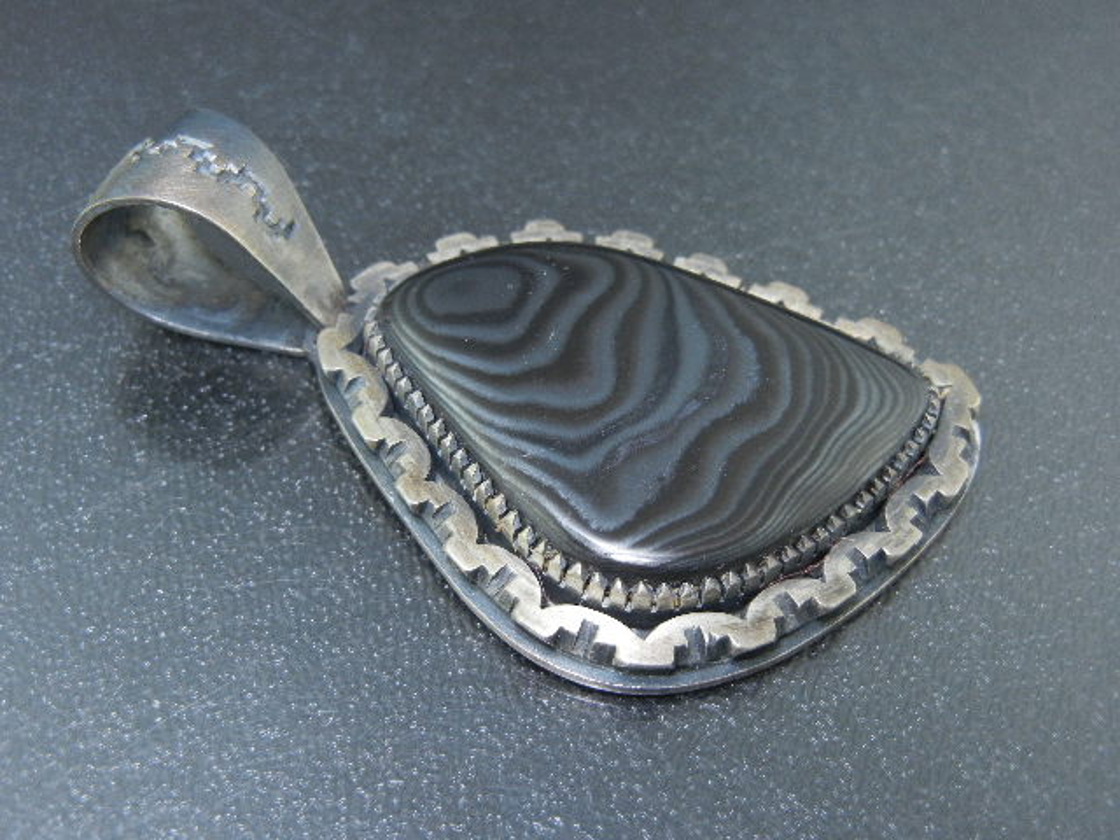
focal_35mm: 52
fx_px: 1682
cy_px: 420
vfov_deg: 28.0
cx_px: 560
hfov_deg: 36.8
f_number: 3.9
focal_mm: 9.3
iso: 420
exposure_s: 1/30
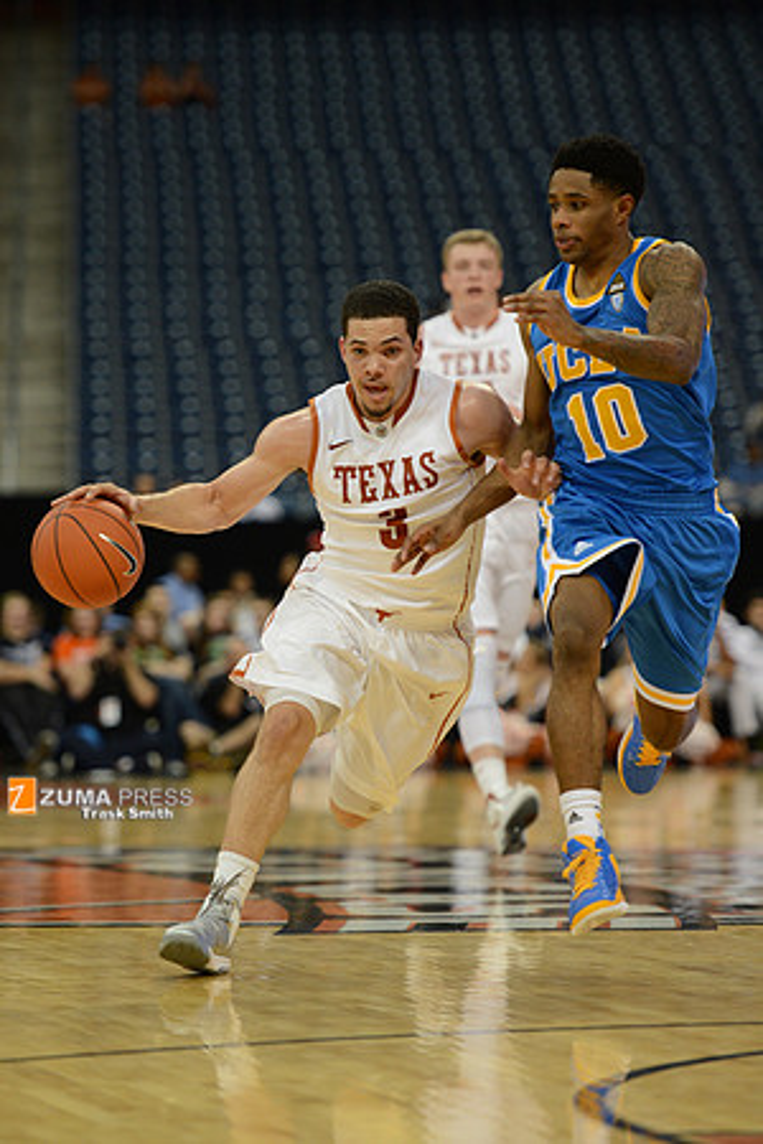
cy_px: 572
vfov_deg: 12.8
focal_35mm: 160
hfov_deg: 8.6
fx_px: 5086
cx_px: 382
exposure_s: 1/1250
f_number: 2.8
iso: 2000
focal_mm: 160
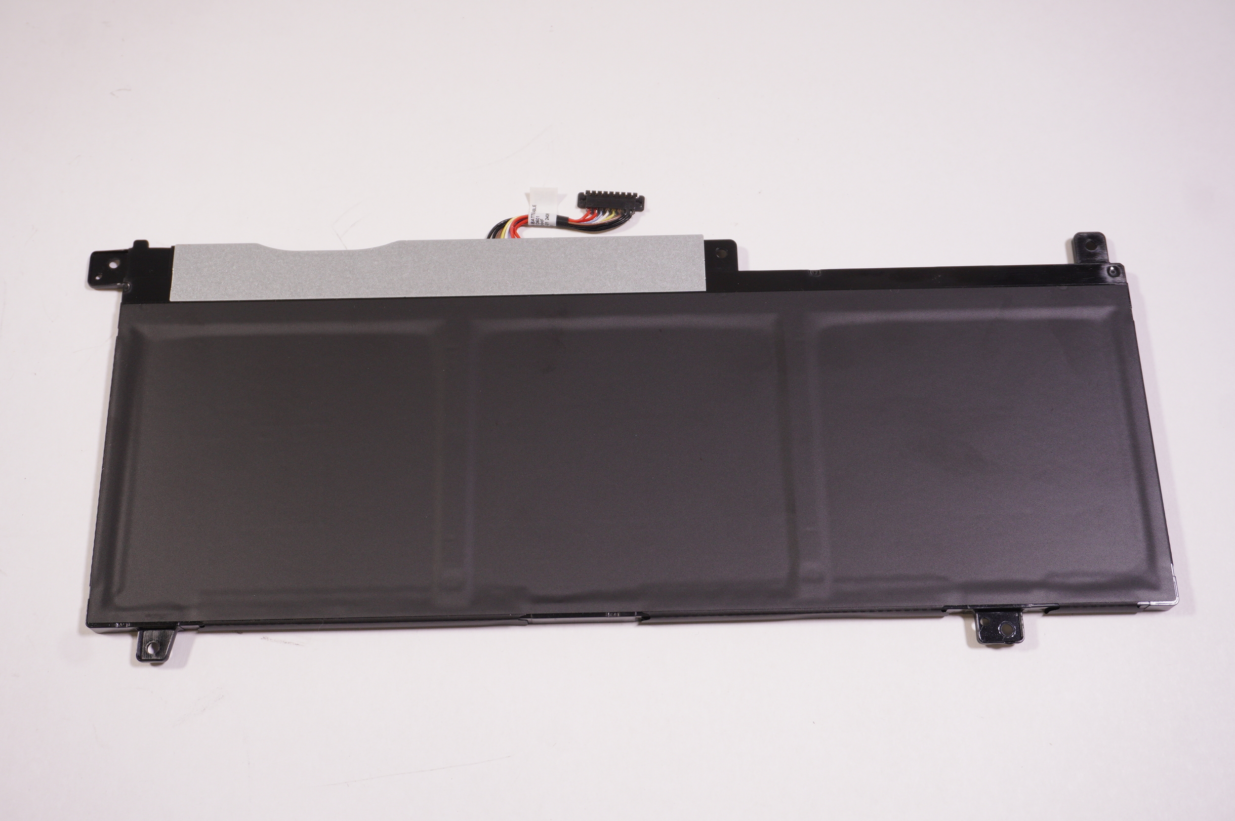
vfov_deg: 33.0
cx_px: 618
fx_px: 1388
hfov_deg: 48.0
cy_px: 410
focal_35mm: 40
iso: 320
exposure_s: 1/100
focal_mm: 27
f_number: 5.6
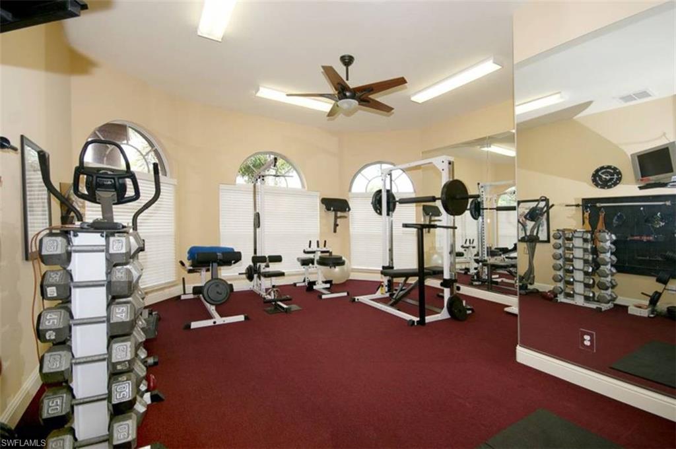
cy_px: 224
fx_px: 281
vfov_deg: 77.2
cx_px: 338
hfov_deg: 100.5
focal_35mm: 15
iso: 100
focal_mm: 10
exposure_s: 1/15
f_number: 5.6
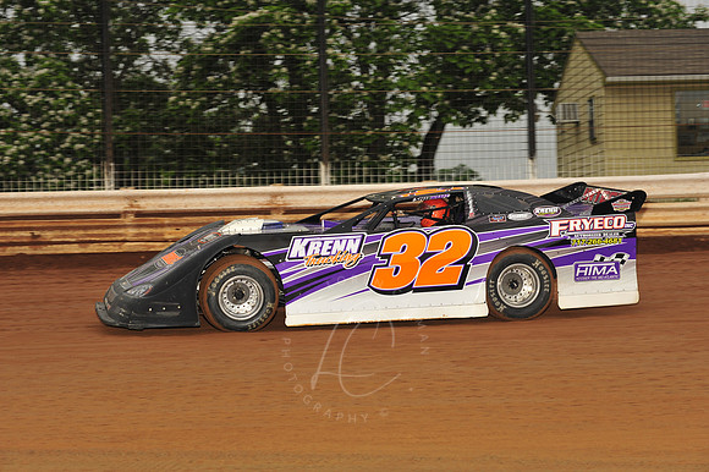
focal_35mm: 100
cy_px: 236
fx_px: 1968
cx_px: 354
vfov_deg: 13.7
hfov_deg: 20.4
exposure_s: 1/250
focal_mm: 100
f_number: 8
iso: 640
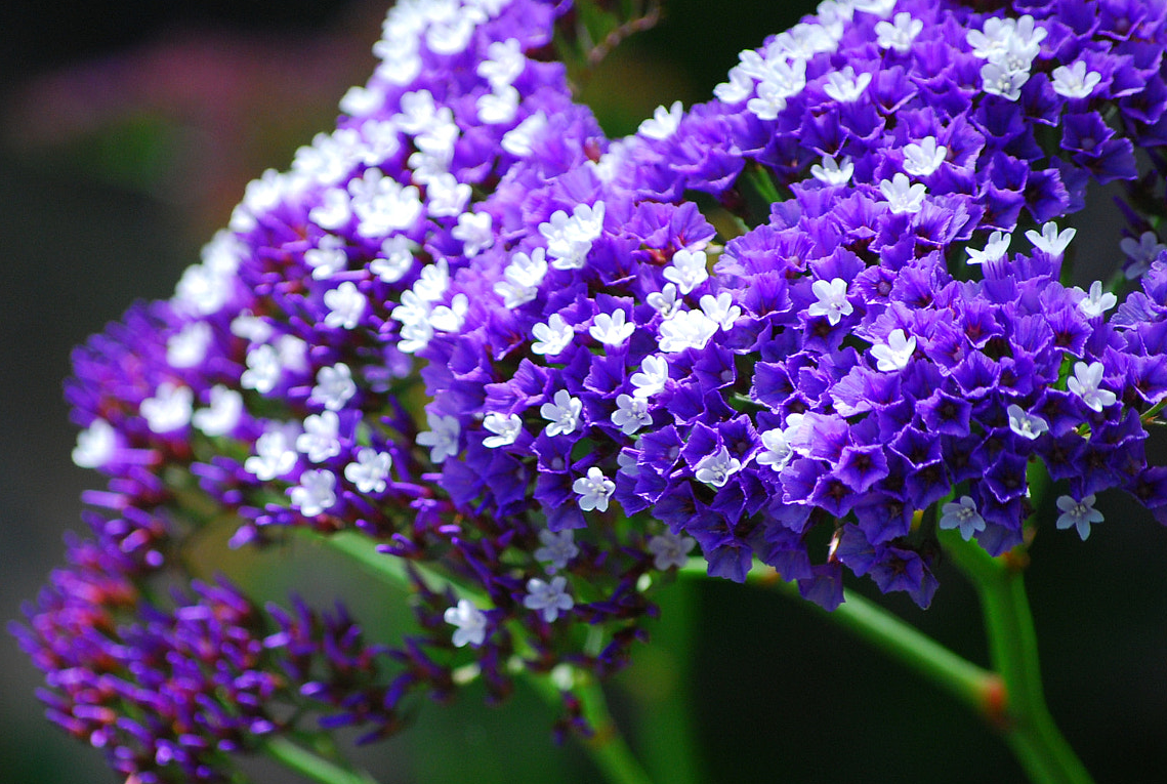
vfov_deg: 4.1
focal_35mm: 337
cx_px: 375
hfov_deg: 6.1
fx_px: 10949
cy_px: 461
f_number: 5.3
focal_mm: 160
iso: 400
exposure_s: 1/500
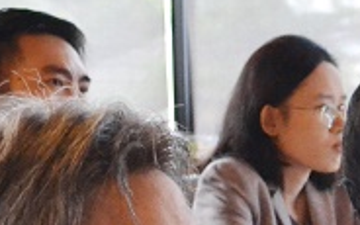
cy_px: 310
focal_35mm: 233
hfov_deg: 8.8
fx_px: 2288
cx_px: 479
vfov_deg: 5.6
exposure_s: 1/60
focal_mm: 35
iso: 3200
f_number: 5
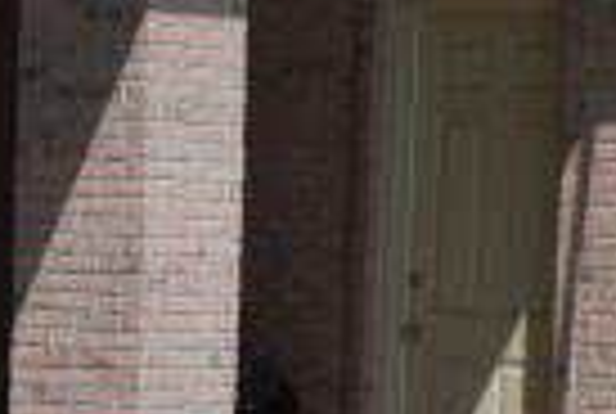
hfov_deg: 11.4
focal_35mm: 177
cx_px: -58
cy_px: 626
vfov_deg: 7.7
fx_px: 3035
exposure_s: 1/320
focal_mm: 18
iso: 200
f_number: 9
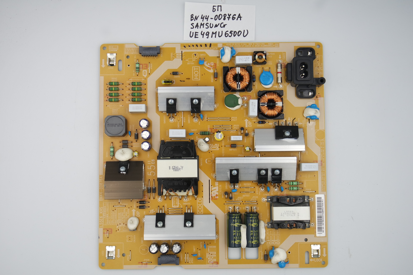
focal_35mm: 45
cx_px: 206
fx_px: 516
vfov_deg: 29.9
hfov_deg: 43.6
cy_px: 138
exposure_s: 1/125
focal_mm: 17
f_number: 5
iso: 160
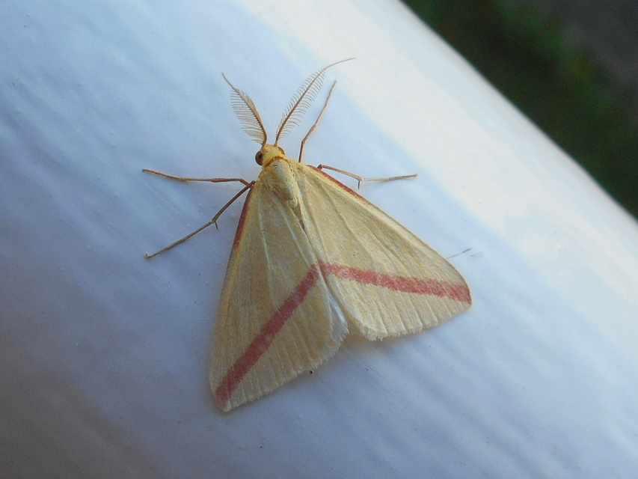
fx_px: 627
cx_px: 319
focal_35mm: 34
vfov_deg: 41.8
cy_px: 240
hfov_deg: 54.0
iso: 125
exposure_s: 1/250
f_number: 4.2
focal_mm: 6
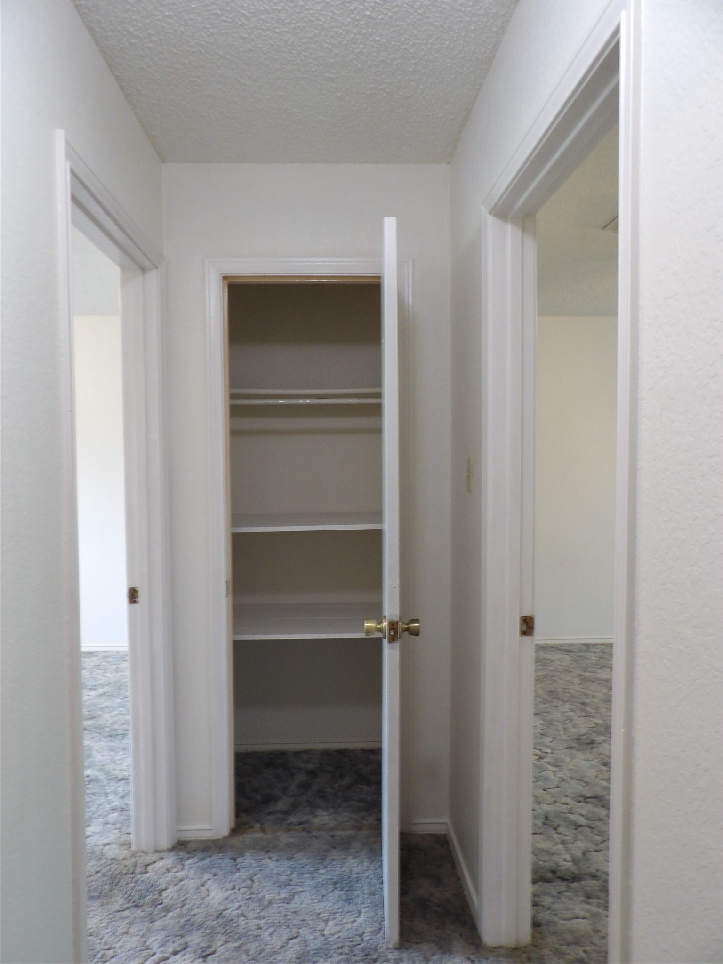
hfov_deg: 56.8
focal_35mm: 24
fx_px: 668
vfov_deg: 71.6
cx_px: 362
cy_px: 482
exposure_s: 1/17
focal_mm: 4.3
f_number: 3.2
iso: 243
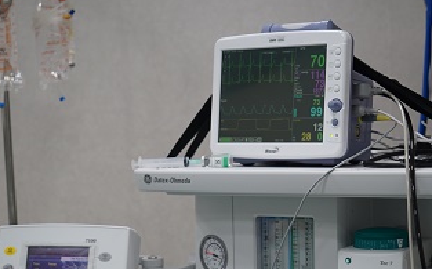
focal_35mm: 88
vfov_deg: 14.7
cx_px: 280
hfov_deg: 23.5
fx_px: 1035
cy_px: 215
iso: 500
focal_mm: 54
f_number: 4
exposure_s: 1/160
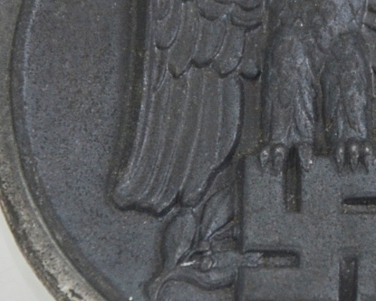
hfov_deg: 1.7
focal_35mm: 1127
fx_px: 12539
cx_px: 342
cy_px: 59
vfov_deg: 1.4
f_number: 5.6
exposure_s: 1/250
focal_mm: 135
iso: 500
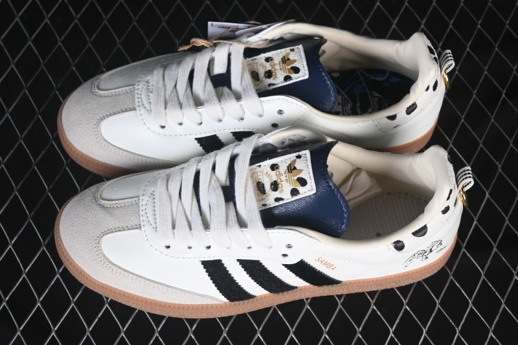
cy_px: 172
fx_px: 1079
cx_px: 259
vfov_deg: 18.2
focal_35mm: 75
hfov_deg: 27.0
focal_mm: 50
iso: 160
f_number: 7.1
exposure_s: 1/100
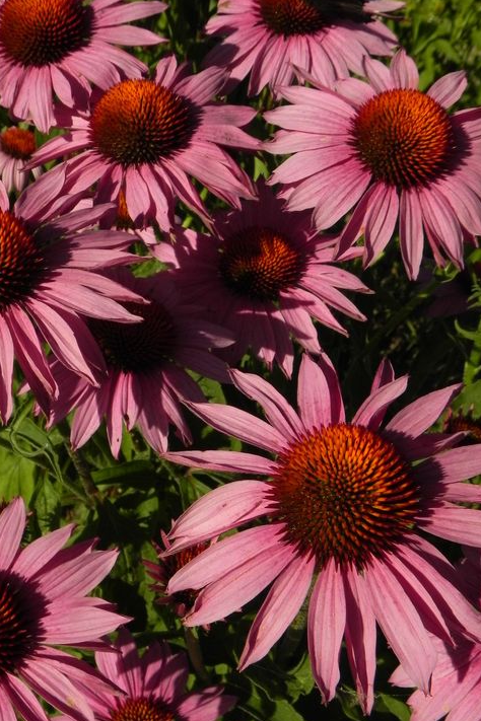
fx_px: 962
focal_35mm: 48
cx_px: 188
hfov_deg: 28.0
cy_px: 370
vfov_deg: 41.1
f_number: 5.6
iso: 160
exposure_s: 1/1250
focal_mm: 7.3
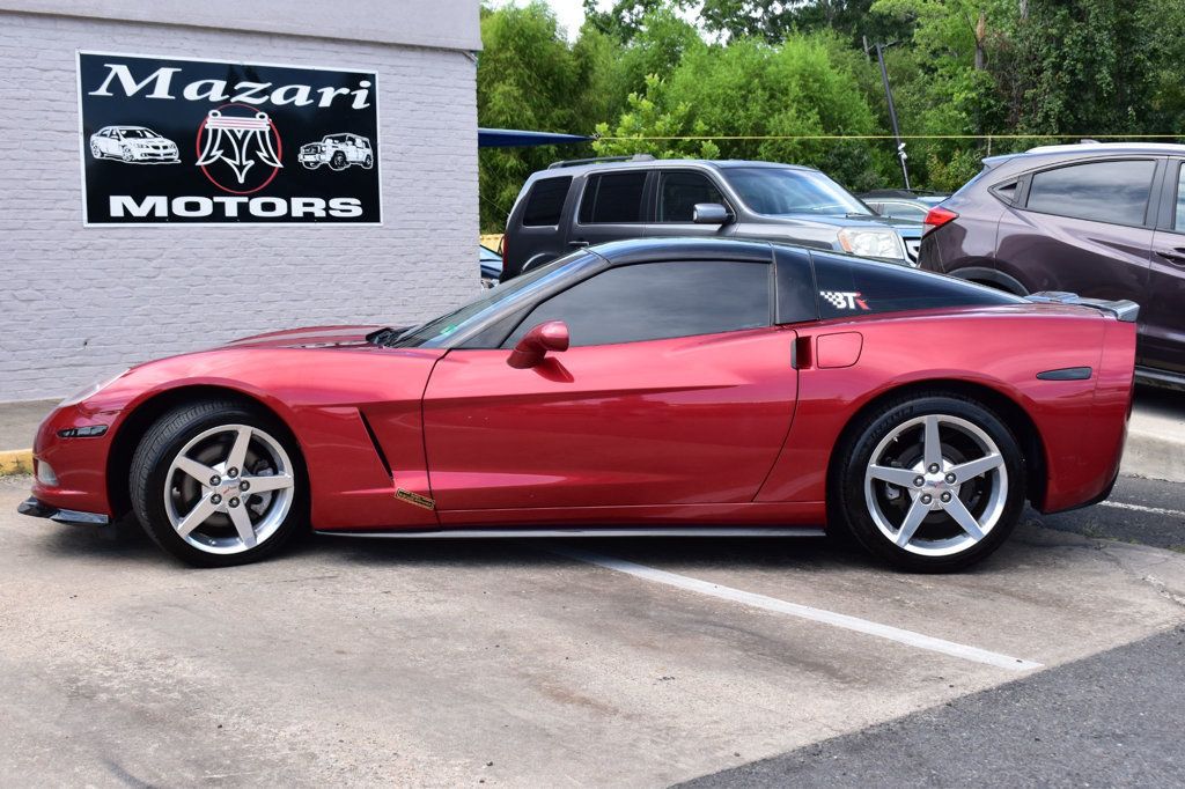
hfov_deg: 43.6
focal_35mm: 45
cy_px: 394
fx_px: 1481
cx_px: 592
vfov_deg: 29.8
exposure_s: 1/250
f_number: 10
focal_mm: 30
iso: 400
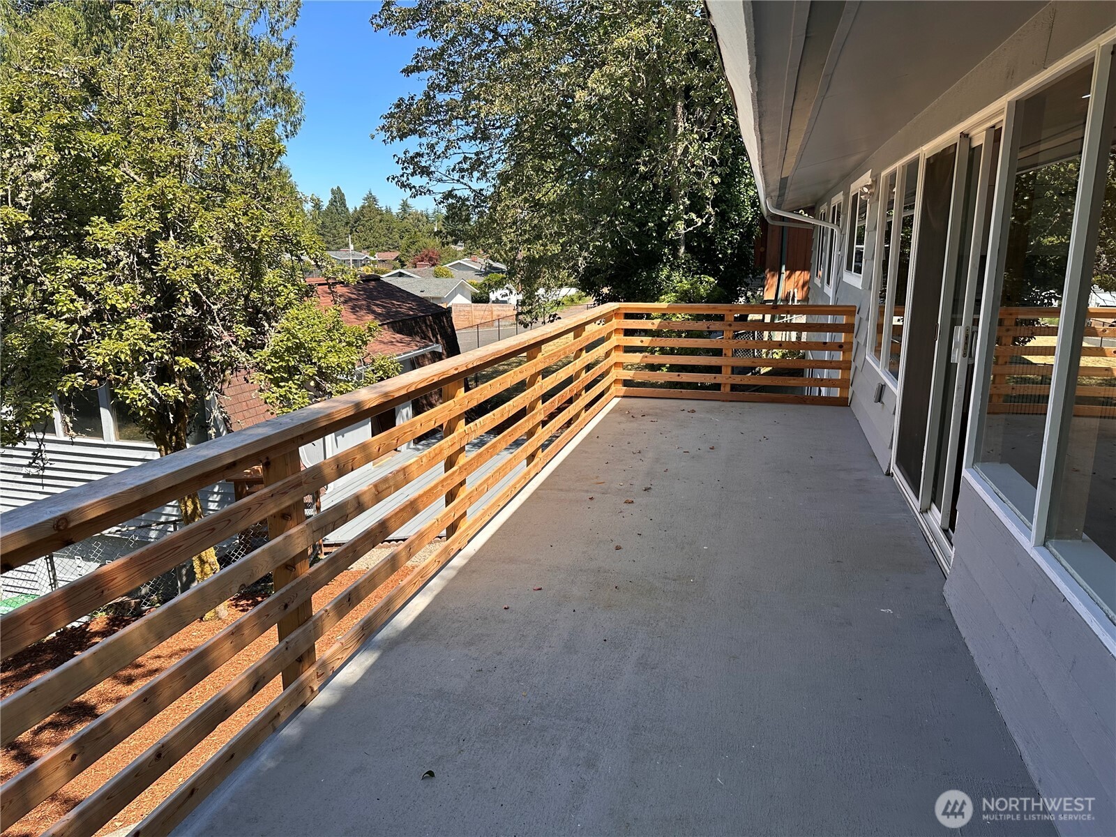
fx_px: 774
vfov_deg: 56.8
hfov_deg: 71.6
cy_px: 418
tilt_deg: -12.6
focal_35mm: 24
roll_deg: -0.3
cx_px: 558
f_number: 1.78
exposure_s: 1/1357
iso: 80
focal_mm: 6.86
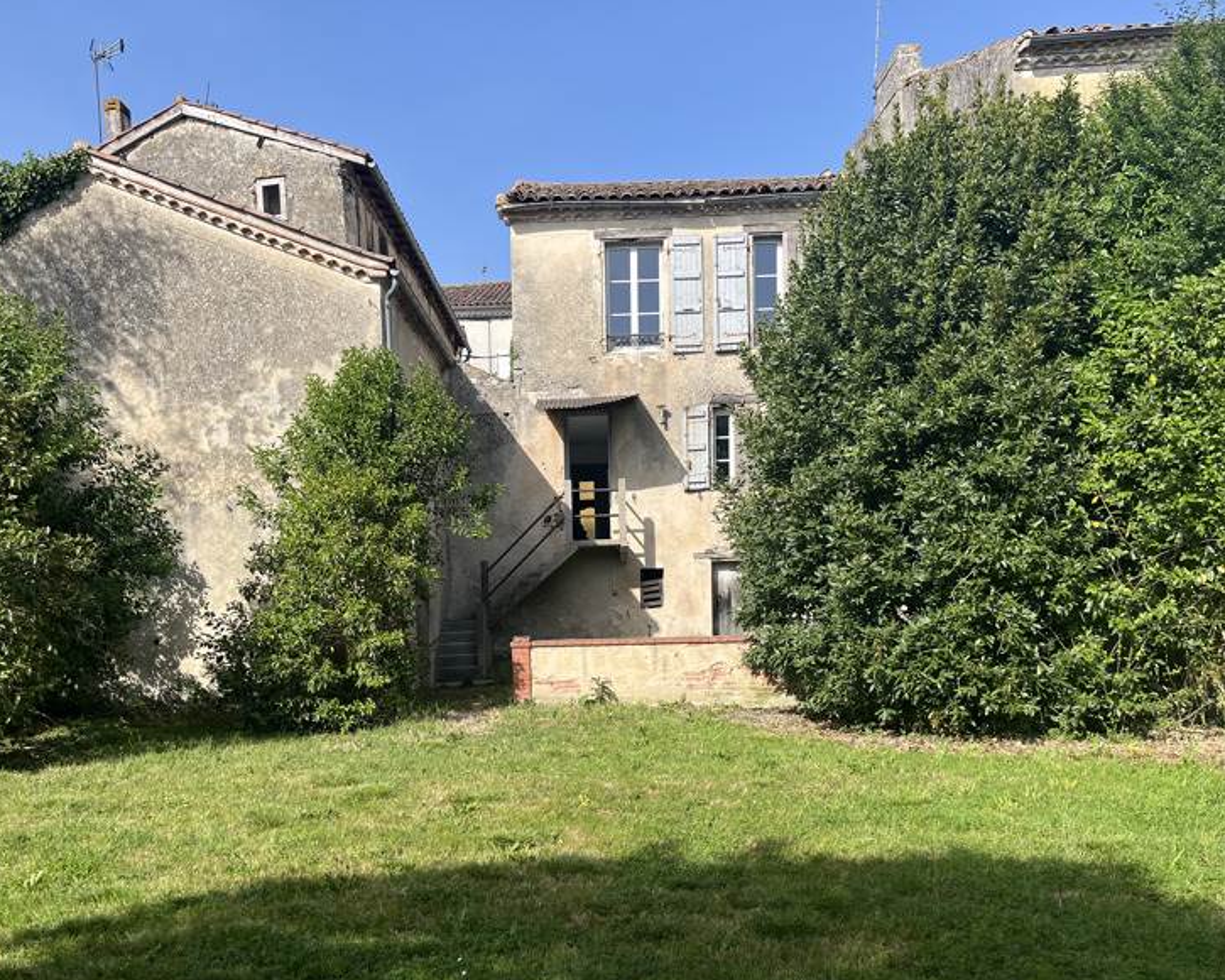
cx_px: 551
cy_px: 503
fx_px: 1015
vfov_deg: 51.5
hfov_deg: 62.1
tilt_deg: +6.3
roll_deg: +2.9
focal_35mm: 28
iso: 50
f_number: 1.6
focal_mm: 5.1
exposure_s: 1/2410
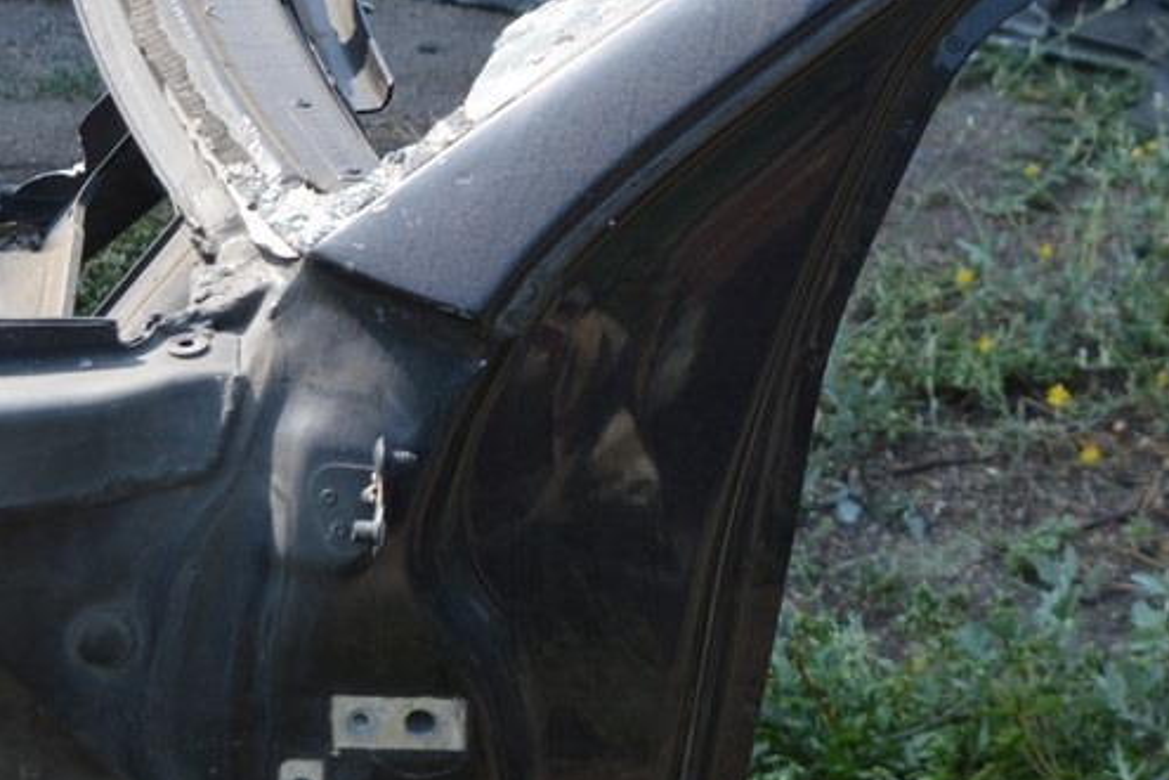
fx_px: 4026
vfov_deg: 11.0
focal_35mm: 124
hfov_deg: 16.2
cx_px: 1169
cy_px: 27
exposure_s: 1/160
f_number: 6.3
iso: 100
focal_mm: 40
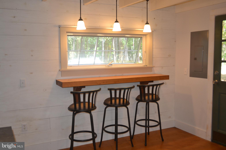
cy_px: 75
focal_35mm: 36
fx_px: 226
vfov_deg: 36.9
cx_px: 113
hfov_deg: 53.1
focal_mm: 24
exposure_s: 1/60
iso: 450
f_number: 4
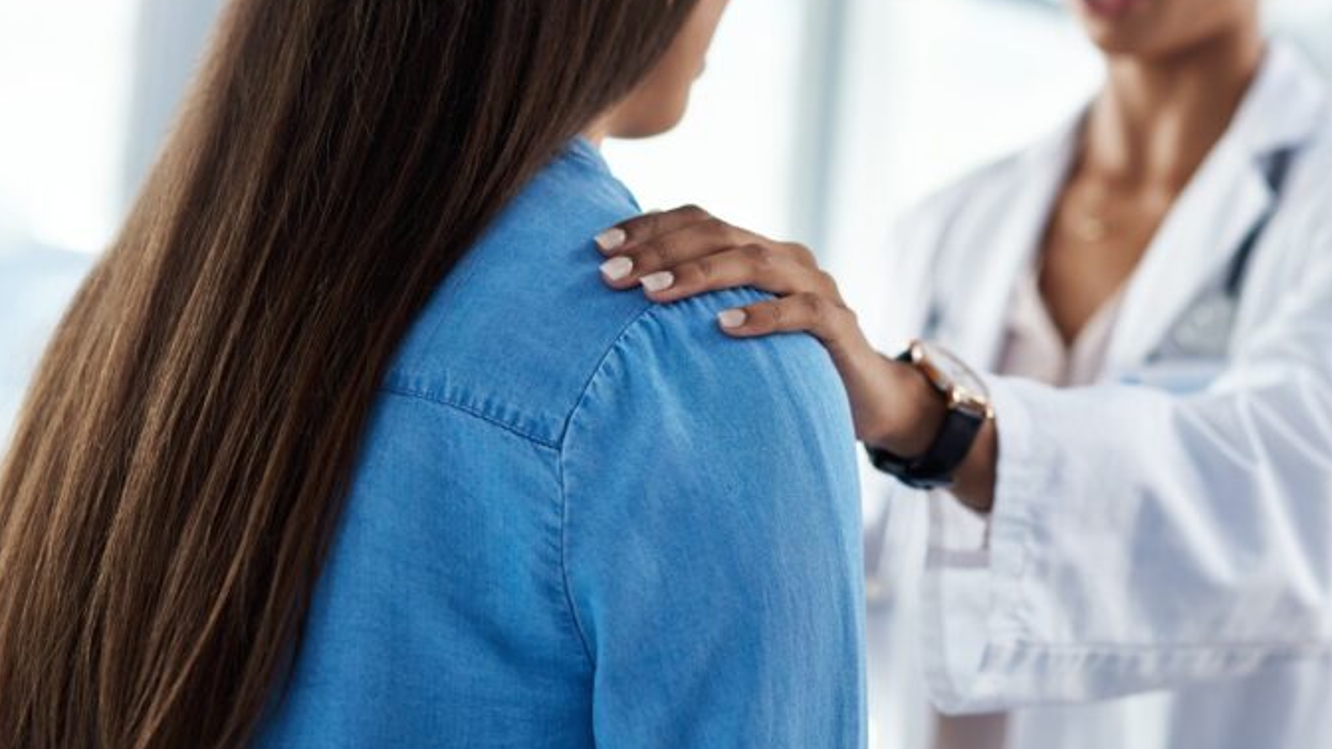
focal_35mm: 78
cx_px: 842
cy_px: 255
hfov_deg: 27.1
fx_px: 2755
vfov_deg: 15.5
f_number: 2
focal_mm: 50
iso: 160
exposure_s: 1/250
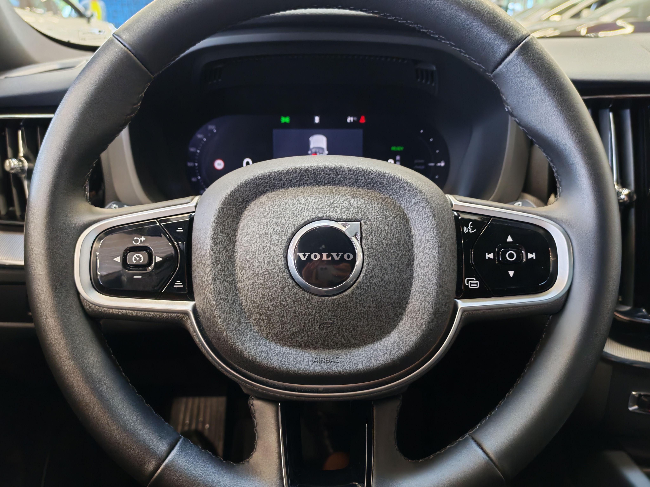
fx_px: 582
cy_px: 244
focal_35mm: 31
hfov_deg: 58.4
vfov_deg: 45.4
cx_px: 325
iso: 640
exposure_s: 1/50
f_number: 1.9
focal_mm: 6.12
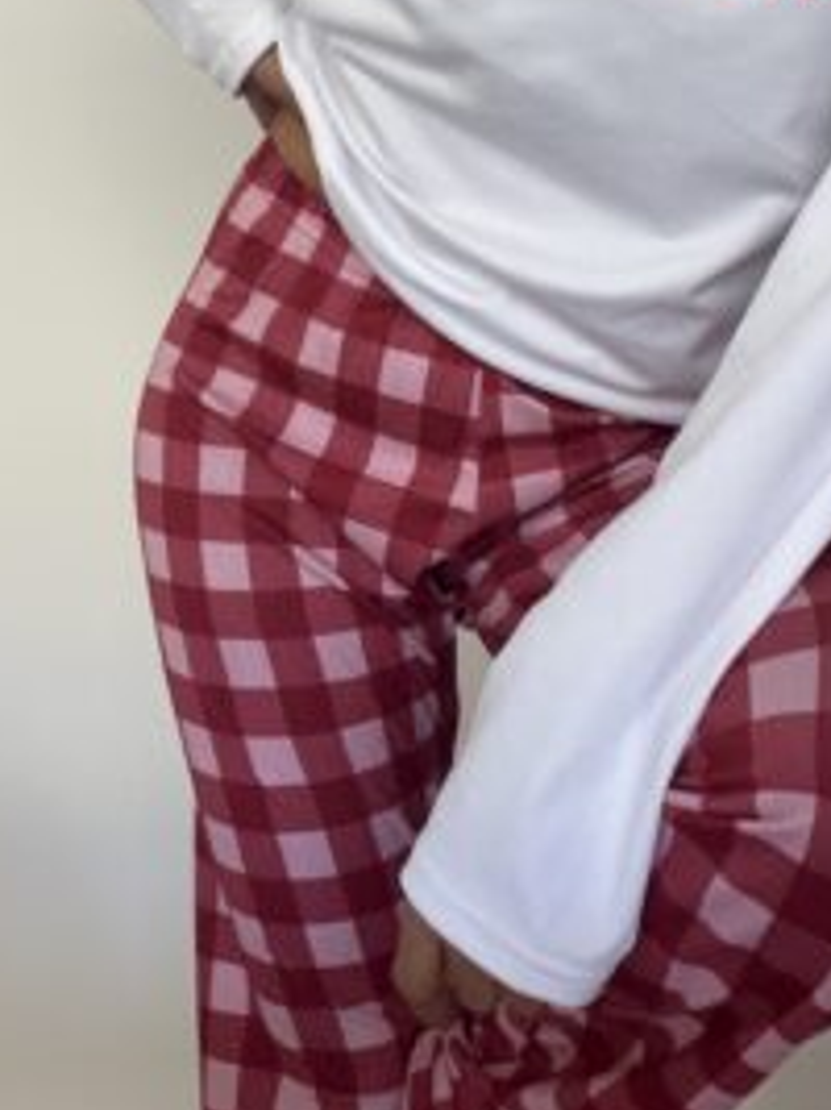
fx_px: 1442
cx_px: 573
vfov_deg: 41.1
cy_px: 308
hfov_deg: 31.8
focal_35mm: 45
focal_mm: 2.71
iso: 80
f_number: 1.9
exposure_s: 1/78
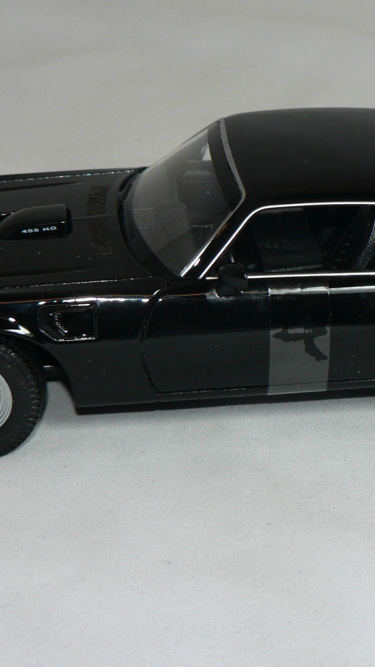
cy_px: 280
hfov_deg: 11.2
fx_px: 1909
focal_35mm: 108
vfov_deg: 19.8
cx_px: 289
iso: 80
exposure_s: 1/60
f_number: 3.2
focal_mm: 10.2
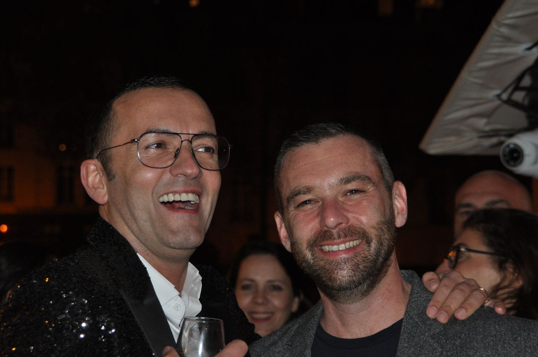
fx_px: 1343
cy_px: 178
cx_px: 269
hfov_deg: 22.6
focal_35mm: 90
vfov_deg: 15.1
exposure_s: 1/60
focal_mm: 60
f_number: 5
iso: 800
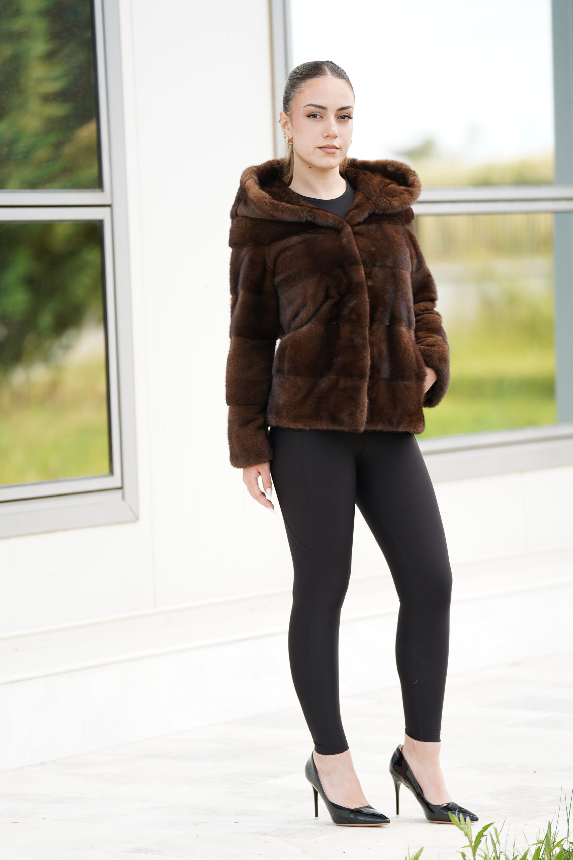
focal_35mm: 156
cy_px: 430
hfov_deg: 8.8
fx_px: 3724
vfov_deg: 13.2
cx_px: 286
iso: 160
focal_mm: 156
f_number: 2.8
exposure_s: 1/250
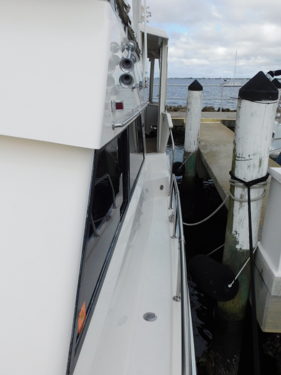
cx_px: 140
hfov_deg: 46.8
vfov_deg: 60.0
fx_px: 325
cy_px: 188
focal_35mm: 30
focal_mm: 5.3
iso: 125
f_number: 3.2
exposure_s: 1/1500
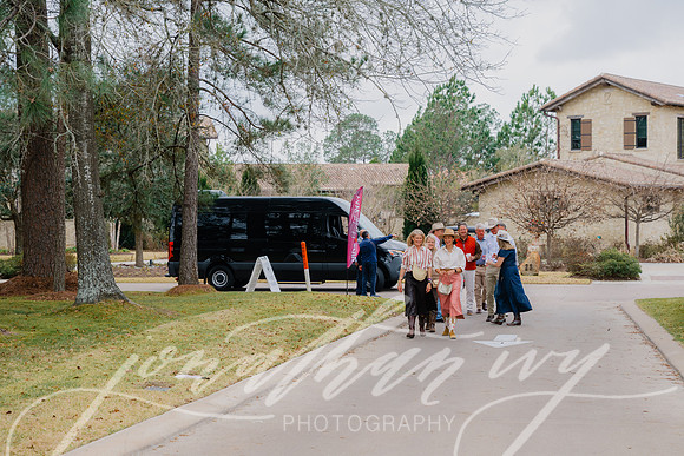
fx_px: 1330
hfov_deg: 28.8
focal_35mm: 70
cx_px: 342
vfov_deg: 19.5
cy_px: 228
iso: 280
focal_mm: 70
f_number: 5.6
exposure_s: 1/250
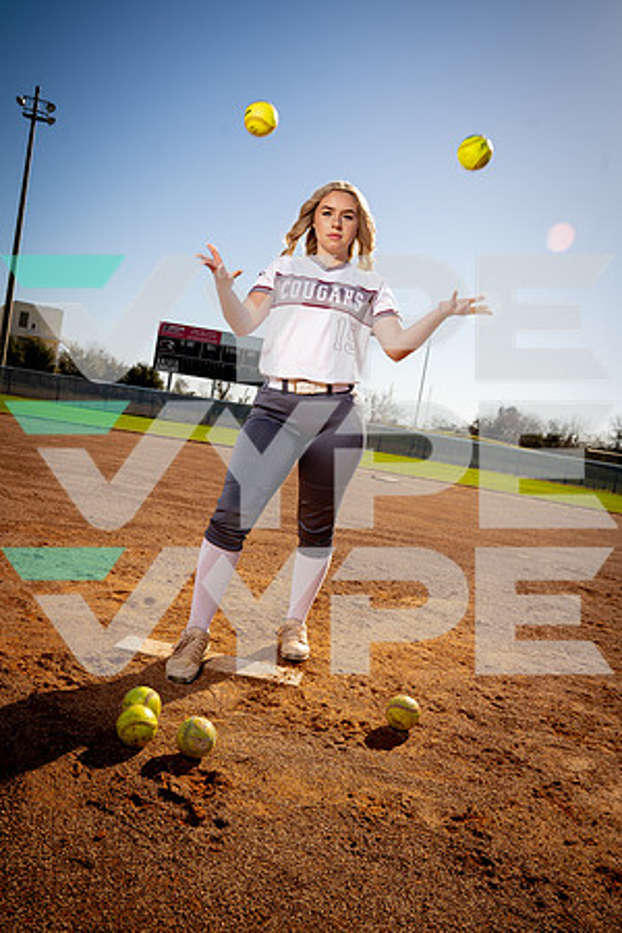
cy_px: 466
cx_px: 311
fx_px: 752
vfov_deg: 63.7
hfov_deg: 45.0
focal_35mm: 29
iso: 100
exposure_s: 1/250
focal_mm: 29
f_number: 7.1
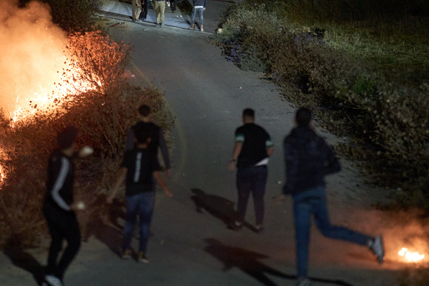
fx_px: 2657
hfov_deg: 9.2
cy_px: 56
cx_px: 169
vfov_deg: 6.2
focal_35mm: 223
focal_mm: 135
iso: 4000
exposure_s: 1/200
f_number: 1.8
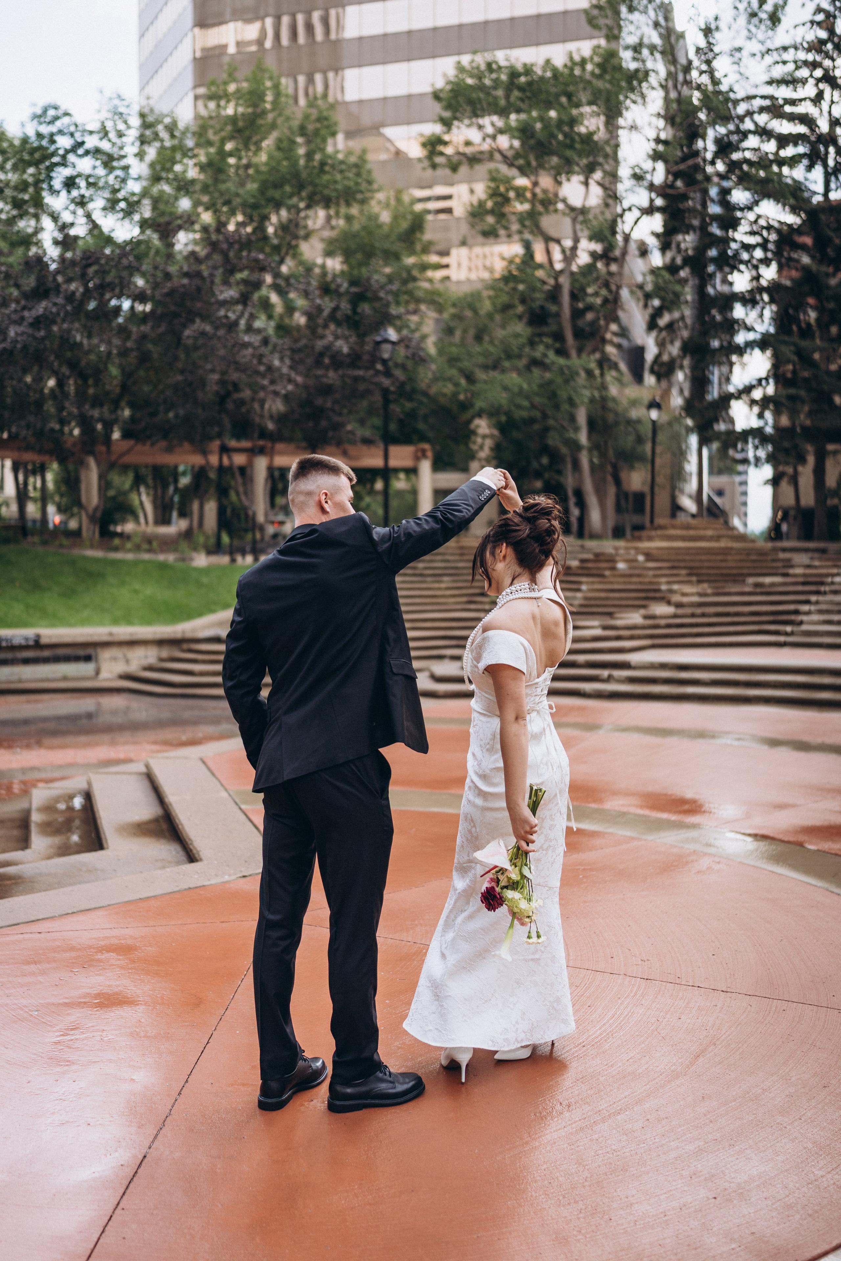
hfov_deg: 37.9
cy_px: 630
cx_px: 420
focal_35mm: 35
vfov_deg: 54.4
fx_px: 1226
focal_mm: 35
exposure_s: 1/4000
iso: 100
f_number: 1.4
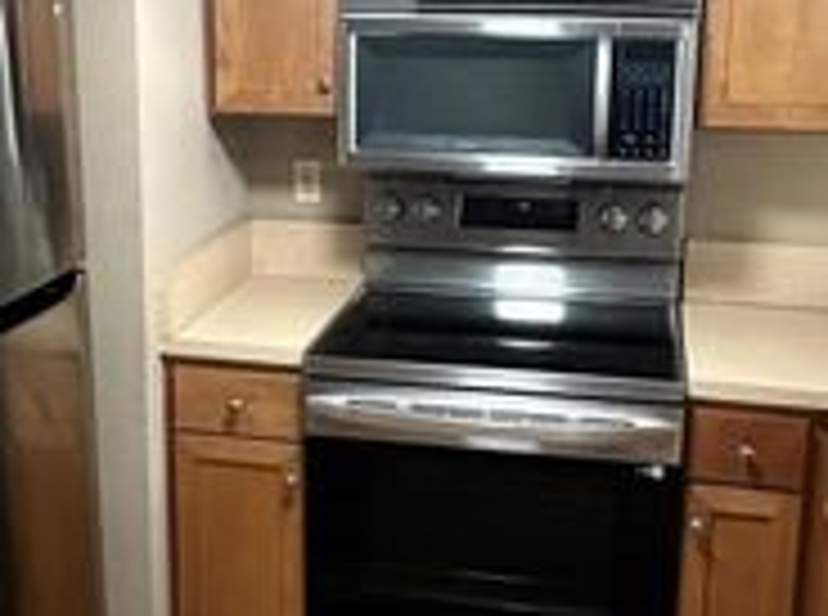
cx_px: 369
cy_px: 465
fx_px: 907
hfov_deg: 49.0
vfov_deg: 36.6
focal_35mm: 38
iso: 400
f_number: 2.2
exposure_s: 1/60
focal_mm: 2.22
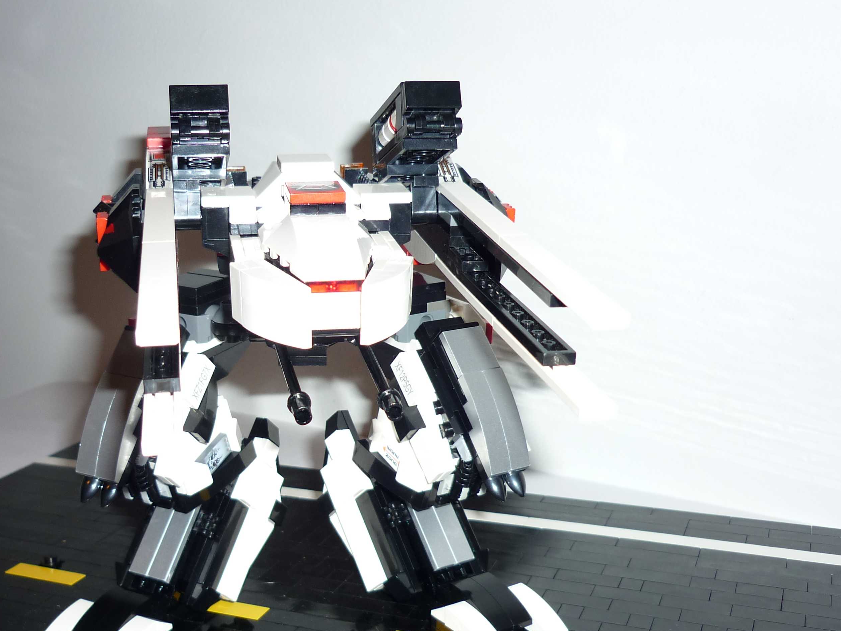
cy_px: 348
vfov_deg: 33.6
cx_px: 330
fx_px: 1045
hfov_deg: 43.6
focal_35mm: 43
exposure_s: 1/30
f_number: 2.8
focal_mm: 5.5
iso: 100
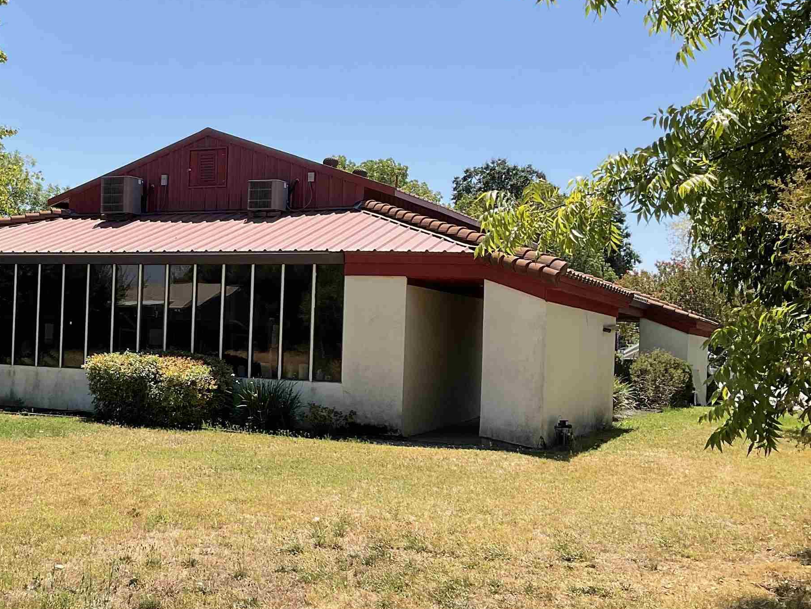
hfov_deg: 37.7
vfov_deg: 29.7
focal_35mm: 49
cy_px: 330
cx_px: 183
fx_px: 1148
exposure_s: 1/1577
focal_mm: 3
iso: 16
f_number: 1.8
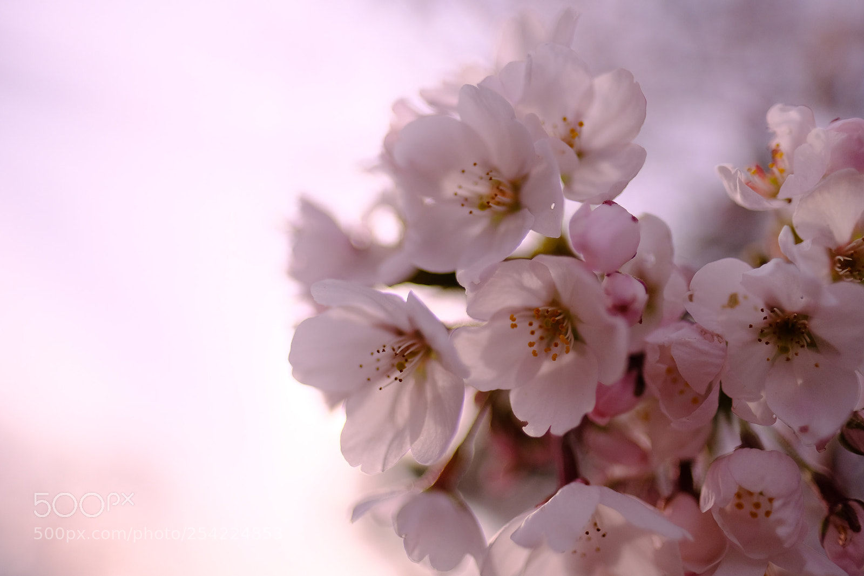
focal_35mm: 24
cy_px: 288
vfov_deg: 53.1
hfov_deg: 73.8
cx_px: 432
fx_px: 576
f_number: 1.4
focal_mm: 16
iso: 400
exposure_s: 1/13000
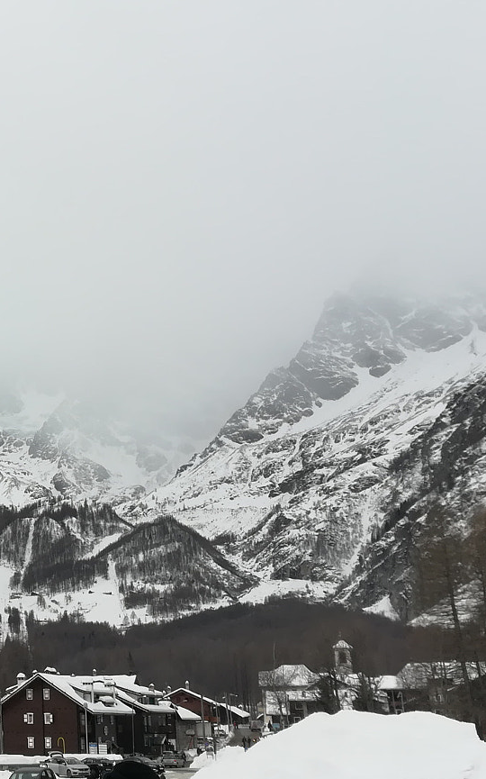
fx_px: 1082
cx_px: -88
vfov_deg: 39.5
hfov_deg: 23.3
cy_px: 353
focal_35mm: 51
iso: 50
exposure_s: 1/227
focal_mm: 3.83
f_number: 2.2
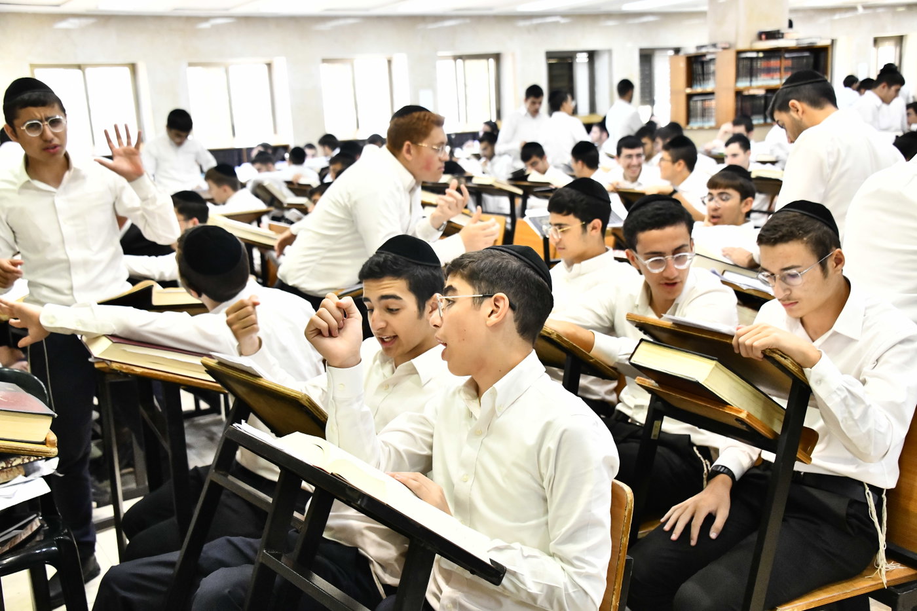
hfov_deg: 46.4
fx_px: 1070
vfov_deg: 31.9
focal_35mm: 42
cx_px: 458
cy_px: 306
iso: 5000
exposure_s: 1/200
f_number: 5.6
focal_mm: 42
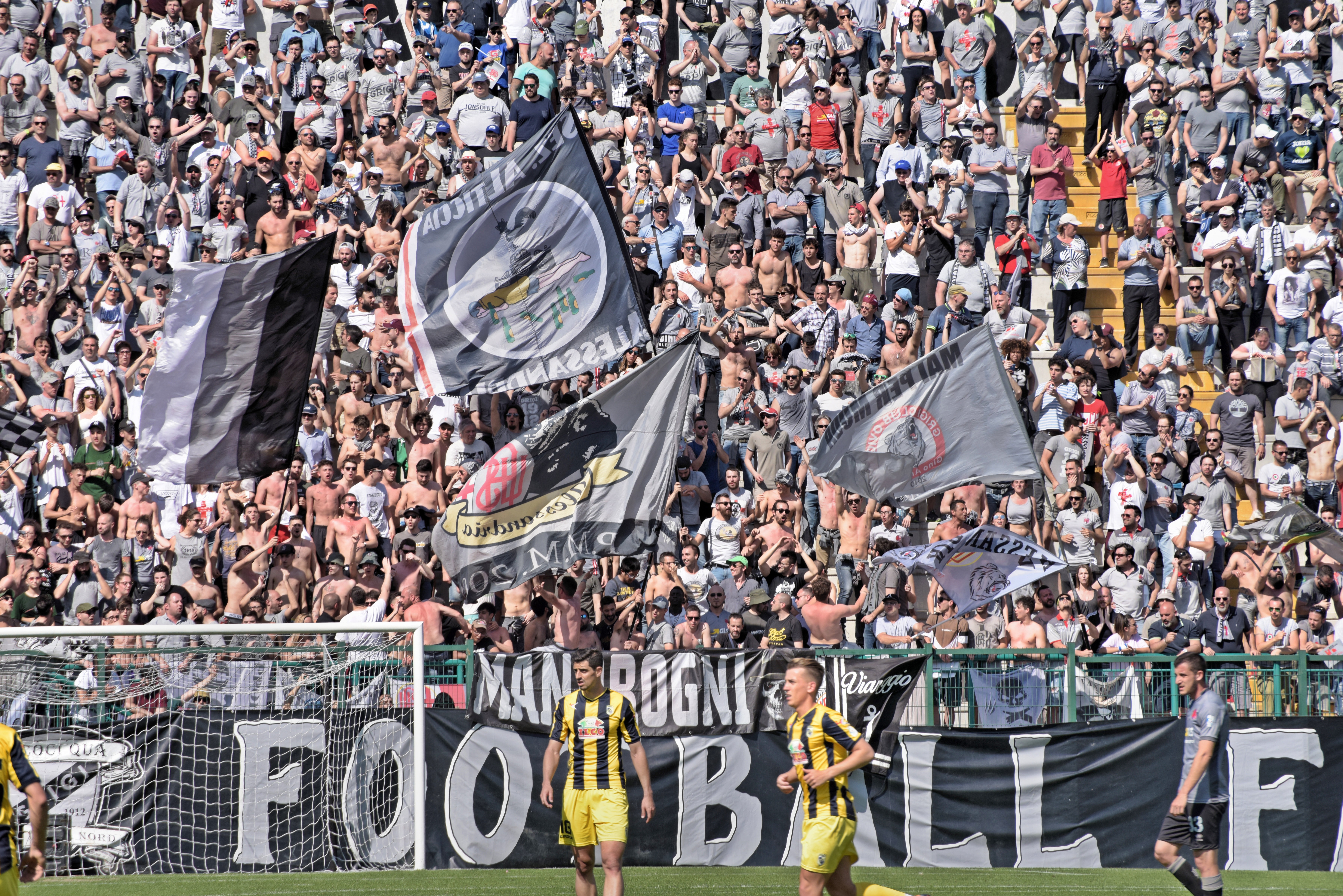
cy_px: 448
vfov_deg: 4.9
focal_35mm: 280
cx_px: 672
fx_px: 10449
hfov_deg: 7.4
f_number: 13
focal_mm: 280
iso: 500
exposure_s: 1/640
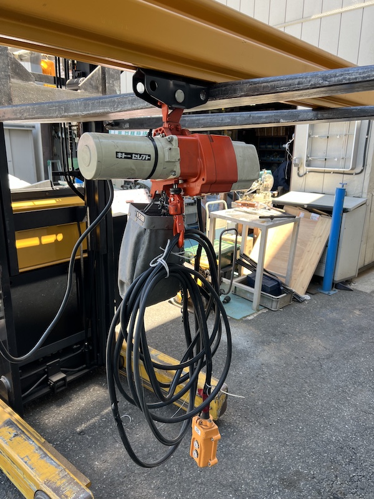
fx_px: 375
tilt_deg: -13.4
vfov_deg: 67.3
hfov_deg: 53.1
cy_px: 250
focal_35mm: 26
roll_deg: -0.2
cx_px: 187
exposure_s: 1/320
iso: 50
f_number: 1.5
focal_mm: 5.7
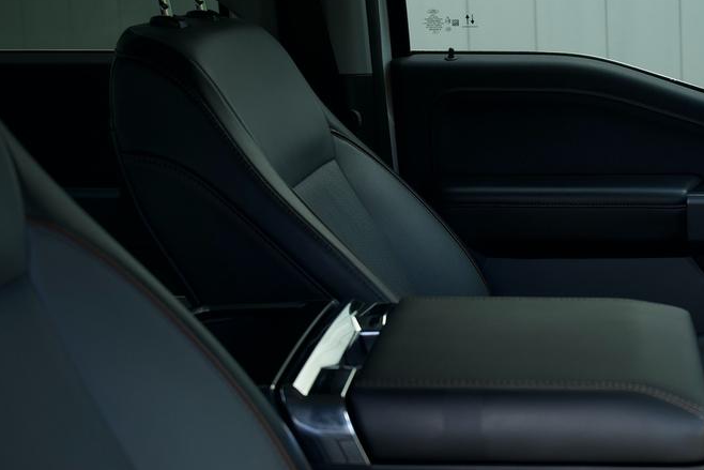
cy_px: 193
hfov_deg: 27.9
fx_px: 1369
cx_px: 613
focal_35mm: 70
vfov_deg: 19.4
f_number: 2.8
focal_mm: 24
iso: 250
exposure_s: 1/50
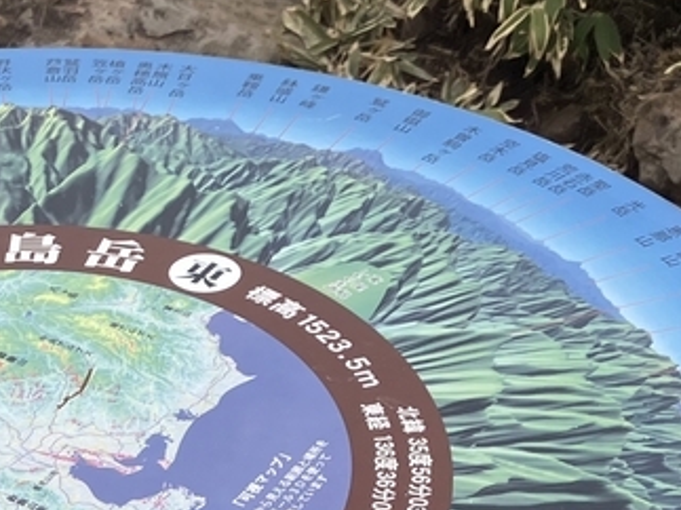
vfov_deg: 13.5
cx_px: 154
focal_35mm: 104
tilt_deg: -40.8
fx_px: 2045
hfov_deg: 18.8
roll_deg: -2.2
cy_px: 735
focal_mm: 3.99
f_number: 1.8
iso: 32
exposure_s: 1/1799
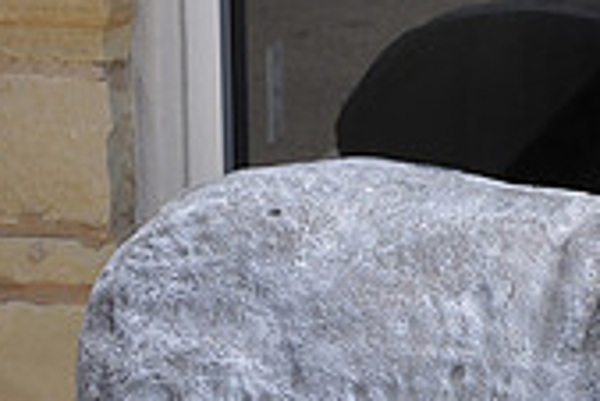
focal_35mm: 195
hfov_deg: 10.4
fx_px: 3253
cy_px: 424
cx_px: 724
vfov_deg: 7.0
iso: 200
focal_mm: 38
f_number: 6.3
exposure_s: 1/160
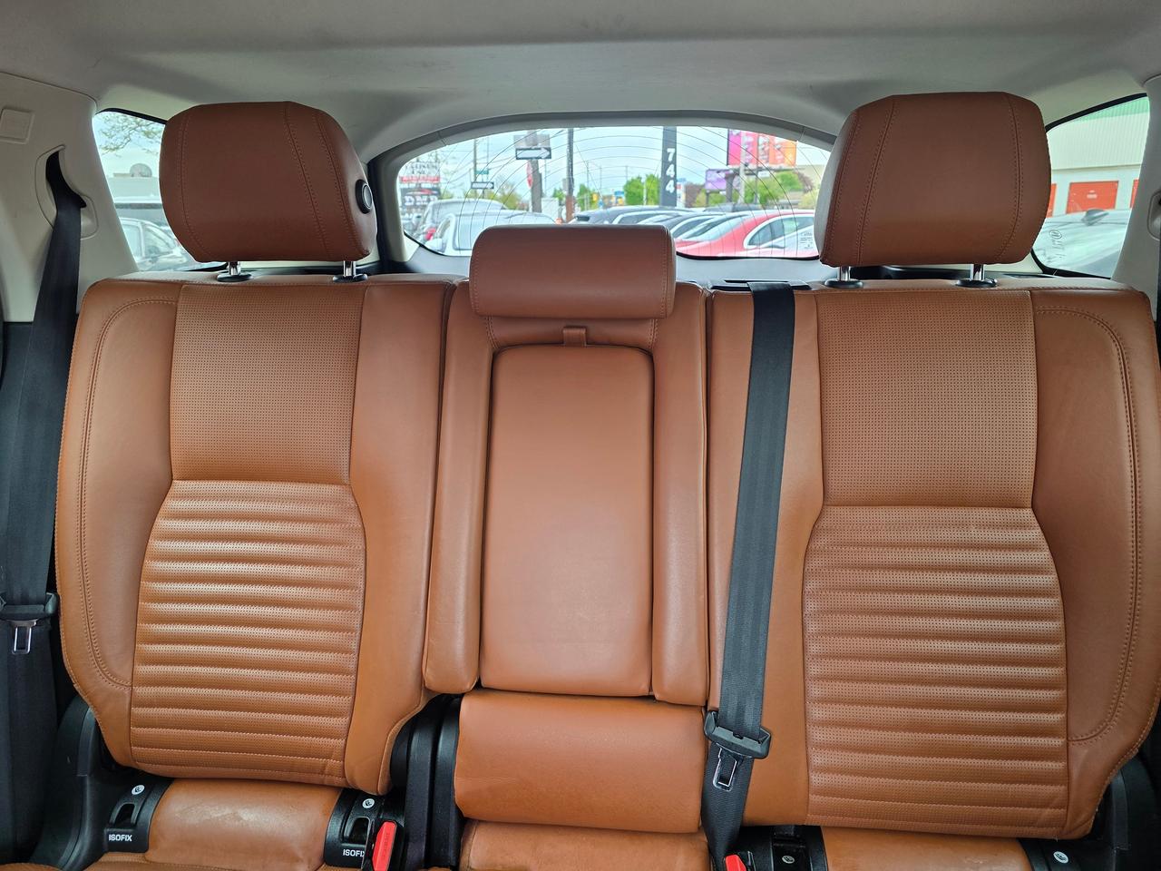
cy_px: 436
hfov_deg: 73.9
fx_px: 771
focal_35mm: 23
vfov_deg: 58.9
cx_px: 580
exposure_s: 1/180
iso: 250
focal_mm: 6.3
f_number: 1.7
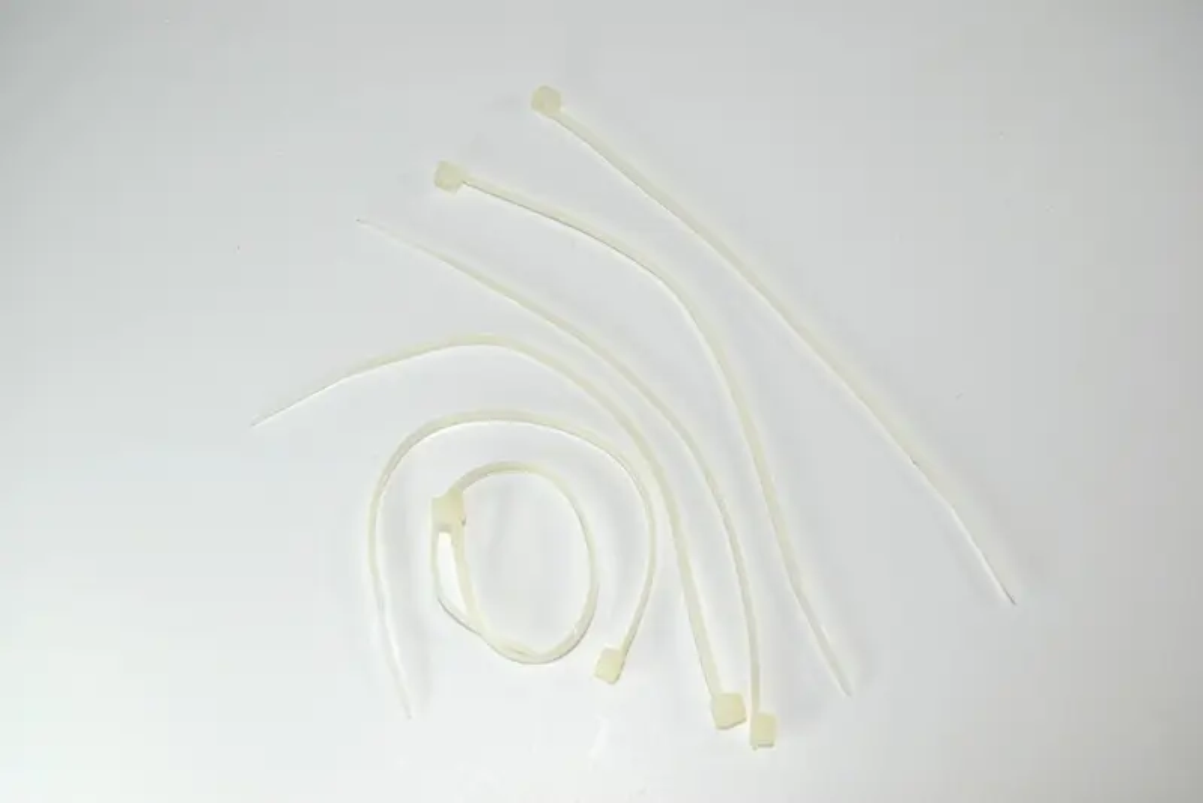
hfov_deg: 51.3
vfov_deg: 35.5
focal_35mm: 38
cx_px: 602
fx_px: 1254
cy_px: 402
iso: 100
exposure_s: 1/100
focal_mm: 25
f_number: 5.6
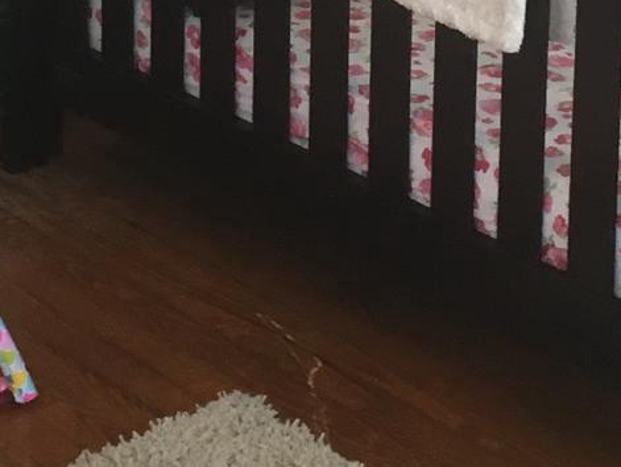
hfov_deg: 15.6
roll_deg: -2.1
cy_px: -416
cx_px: 211
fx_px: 2262
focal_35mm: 126
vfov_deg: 10.9
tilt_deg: -10.1
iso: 64
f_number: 2.2
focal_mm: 4.15
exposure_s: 1/30
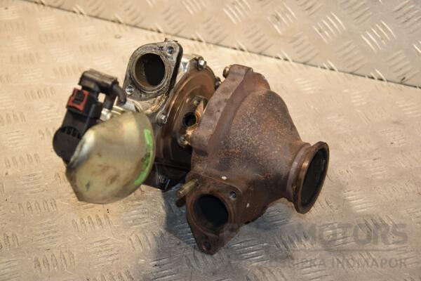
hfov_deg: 26.0
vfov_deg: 17.5
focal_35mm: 78
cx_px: 210
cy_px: 140
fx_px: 912
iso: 800
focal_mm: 52
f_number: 5
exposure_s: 1/200
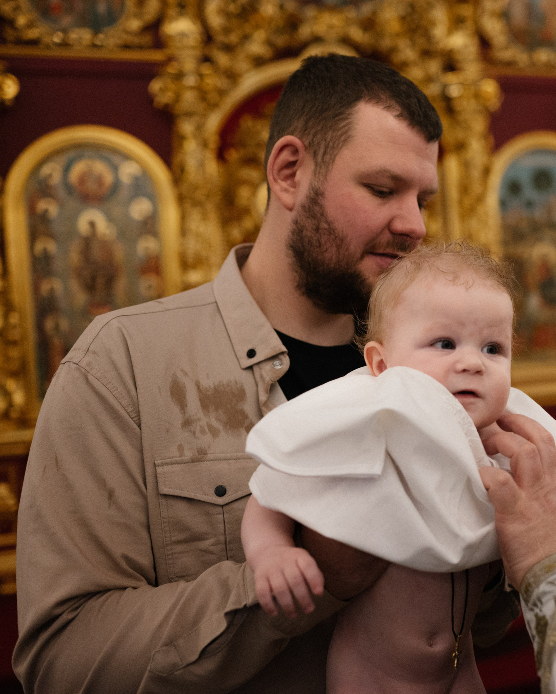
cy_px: 347
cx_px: 504
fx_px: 1028
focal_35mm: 50
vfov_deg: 37.3
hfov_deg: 29.0
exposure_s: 1/640
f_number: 2.2
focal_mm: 35
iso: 2000
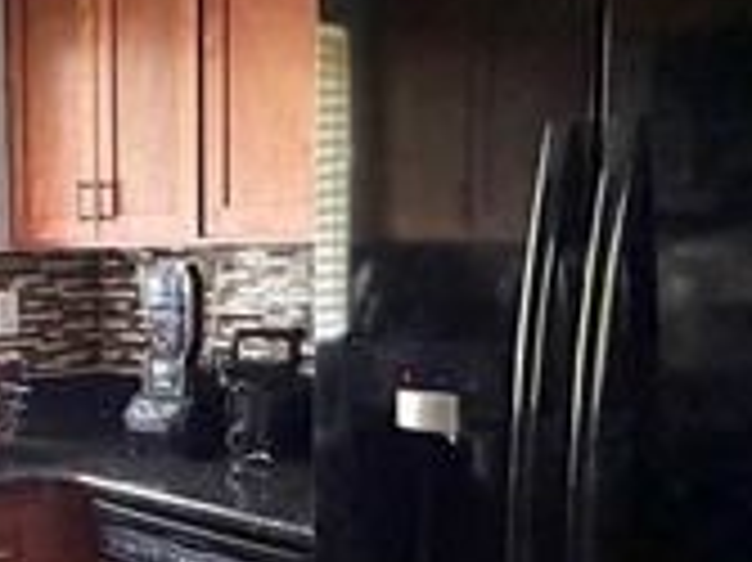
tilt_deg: -6.6
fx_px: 1281
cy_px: 396
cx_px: -79
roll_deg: +1.4
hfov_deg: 29.4
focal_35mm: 59
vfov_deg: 24.6
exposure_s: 1/60
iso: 500
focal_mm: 2.22
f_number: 2.2
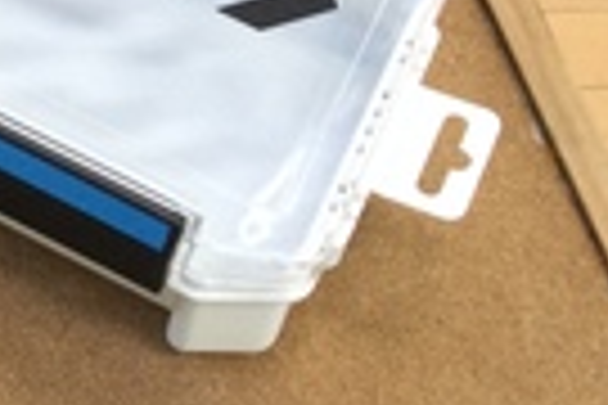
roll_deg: +0.2
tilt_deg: -37.8
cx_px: -545
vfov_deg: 8.8
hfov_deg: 12.8
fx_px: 2415
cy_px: -544
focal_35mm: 143
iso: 50
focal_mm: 3.3
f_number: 2.4
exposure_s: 1/30
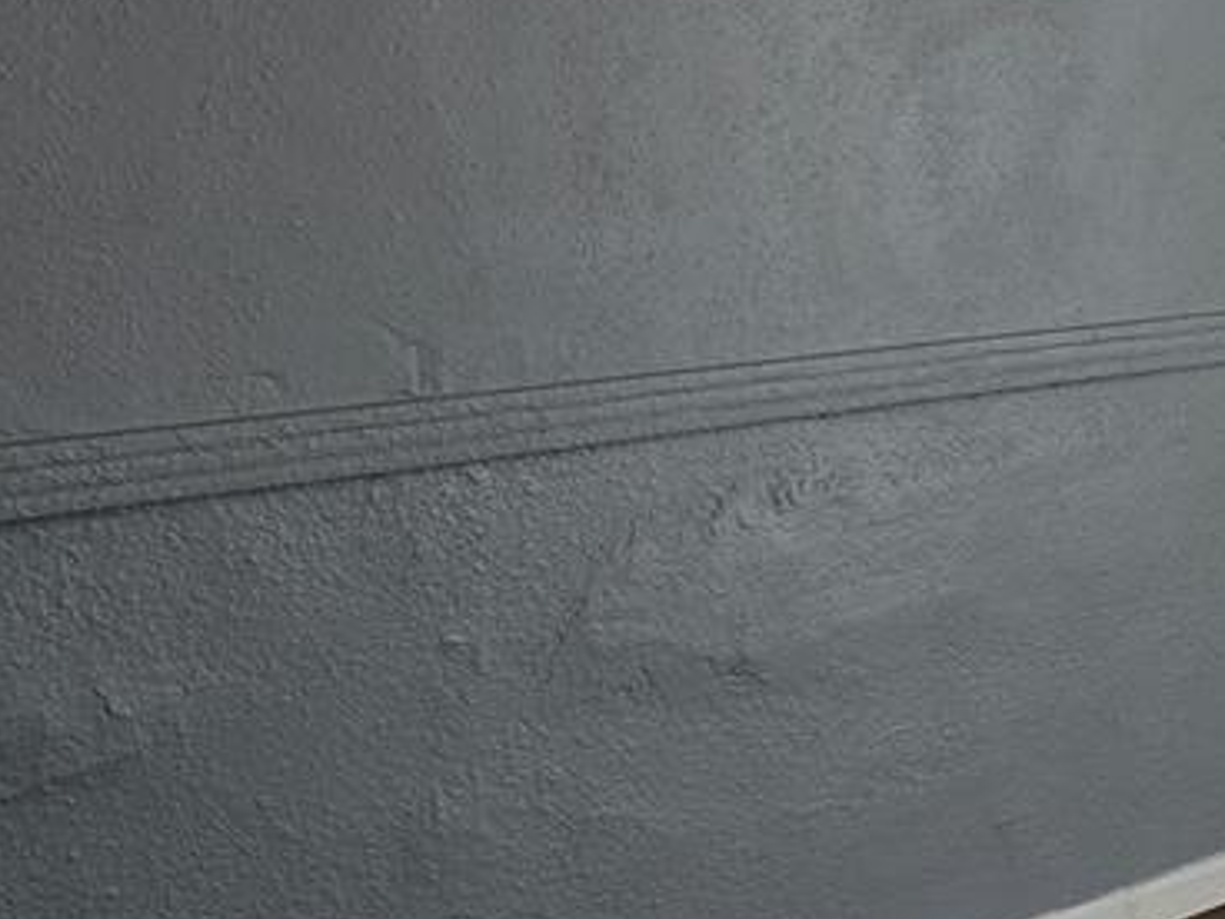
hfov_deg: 26.5
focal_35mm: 64
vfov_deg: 22.7
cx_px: 1508
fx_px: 2265
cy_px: 216
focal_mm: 6.3
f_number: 1.7
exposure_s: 1/180
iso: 64
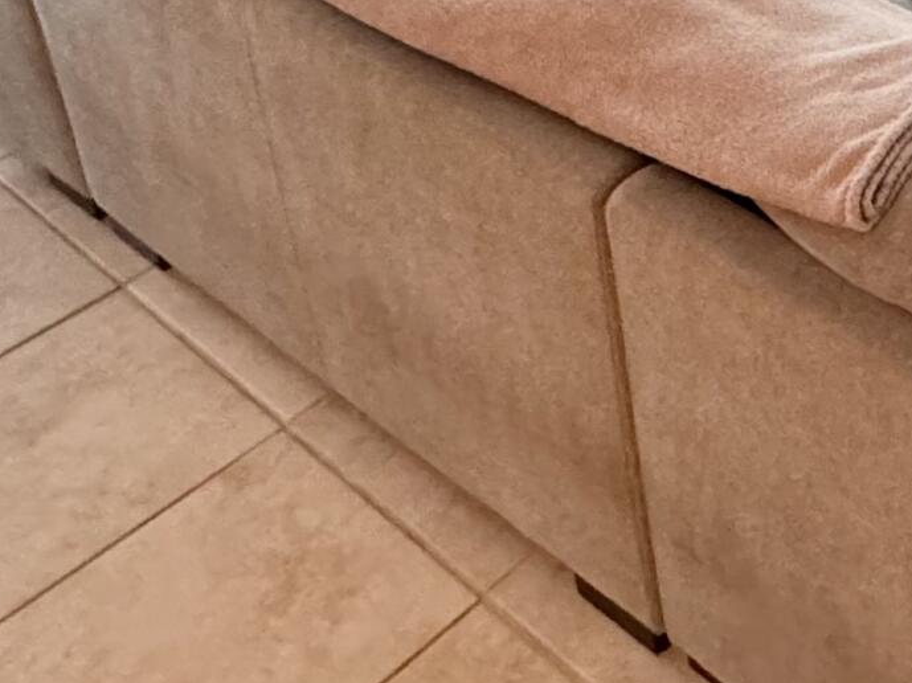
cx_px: 1371
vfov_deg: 19.4
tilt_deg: -19.7
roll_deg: -3.2
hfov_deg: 24.5
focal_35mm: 61
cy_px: -461
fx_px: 1606
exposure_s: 1/60
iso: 400
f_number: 2.2
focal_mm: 2.22
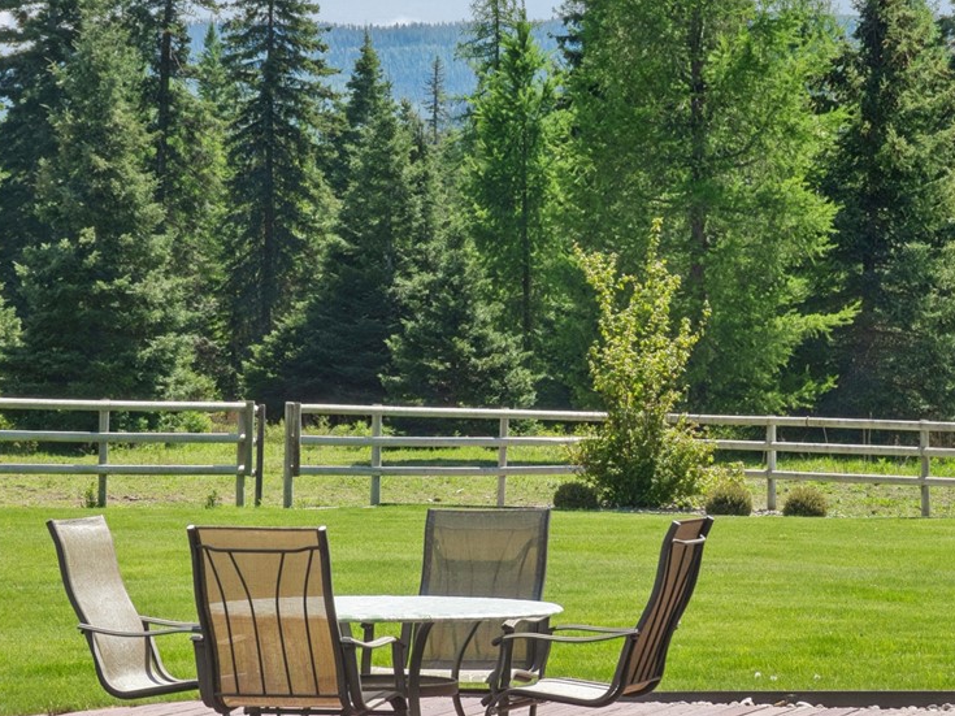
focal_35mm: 162
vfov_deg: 9.2
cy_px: 316
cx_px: 711
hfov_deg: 12.2
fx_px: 4469
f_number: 6.3
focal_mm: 38
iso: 100
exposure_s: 1/500
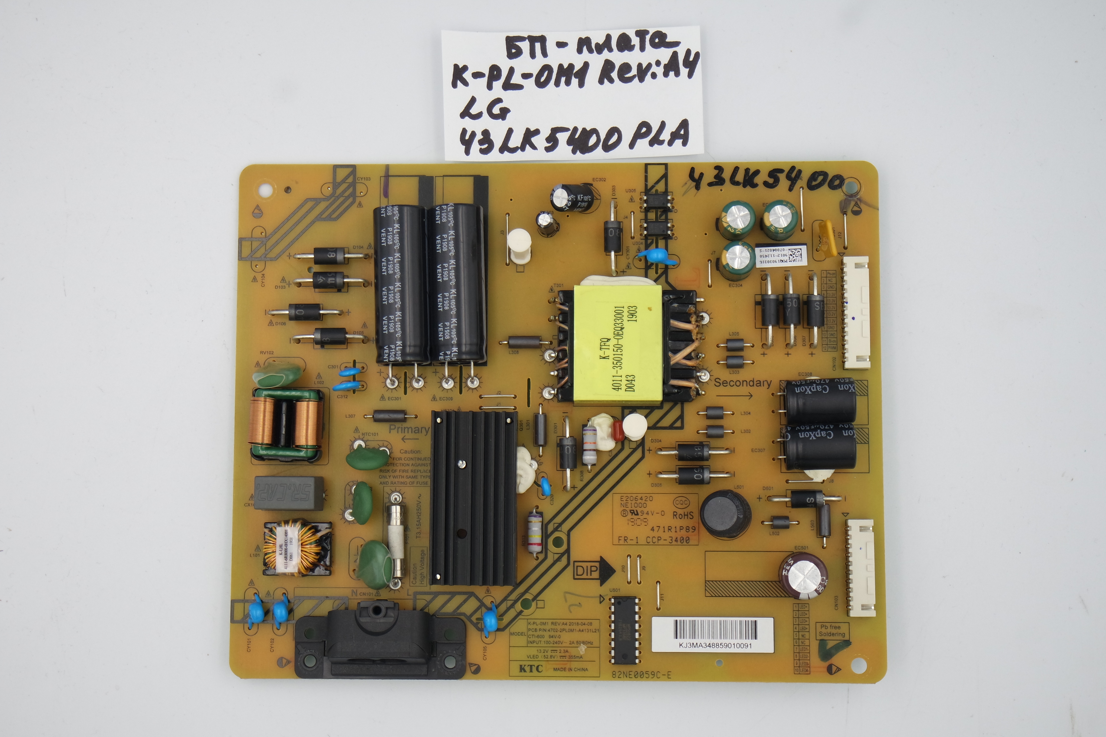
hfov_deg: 36.9
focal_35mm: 54
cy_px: 368
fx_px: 1659
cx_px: 553
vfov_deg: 25.1
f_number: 5
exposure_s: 1/125
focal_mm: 20
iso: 160
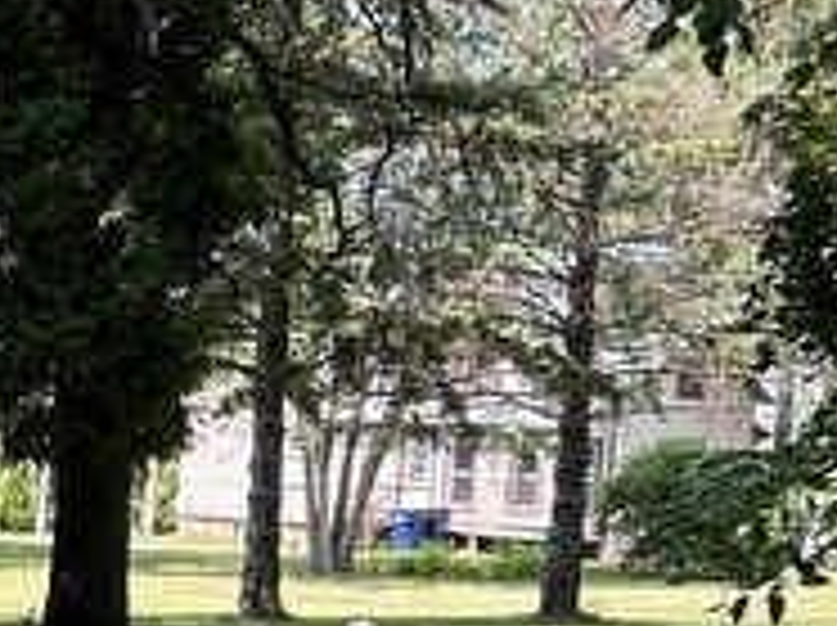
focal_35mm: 112
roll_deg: -1.8
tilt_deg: -5.8
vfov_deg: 13.0
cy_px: 662
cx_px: -630
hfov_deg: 15.4
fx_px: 2705
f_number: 1.5
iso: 50
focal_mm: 5.7
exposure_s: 1/374
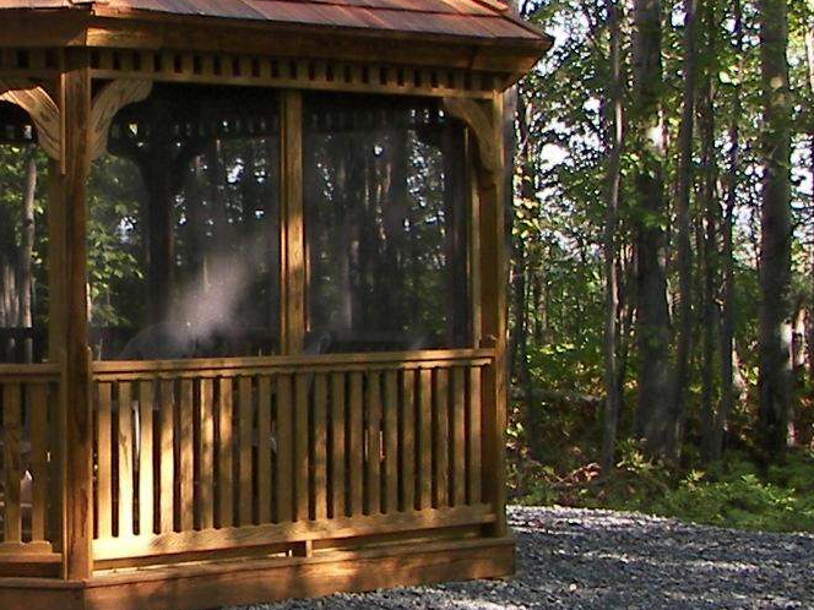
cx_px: -38
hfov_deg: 17.2
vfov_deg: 13.3
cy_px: 186
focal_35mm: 111
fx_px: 2610
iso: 50
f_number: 2.8
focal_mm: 6
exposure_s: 1/80
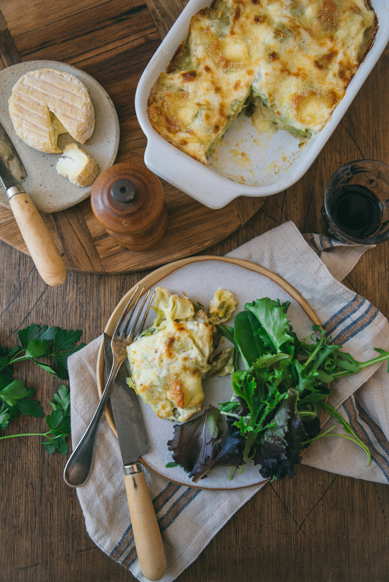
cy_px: 291
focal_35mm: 36
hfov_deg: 36.9
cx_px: 194
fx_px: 583
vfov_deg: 53.1
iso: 100
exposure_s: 1/40
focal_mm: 36
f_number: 3.5
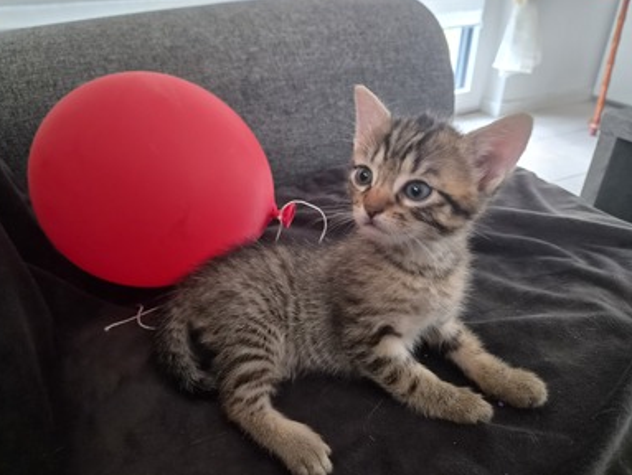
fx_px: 439
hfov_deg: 71.5
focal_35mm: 24
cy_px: 233
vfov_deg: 56.9
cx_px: 307
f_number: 1.8
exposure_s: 1/39
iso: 1250
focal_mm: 5.4
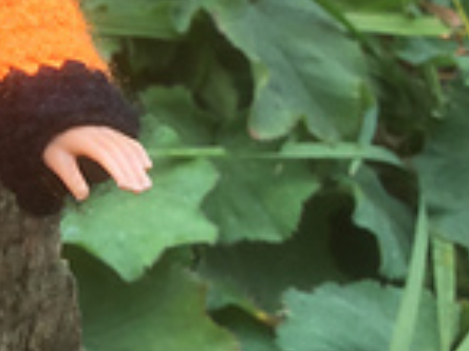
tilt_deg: -28.5
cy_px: -89
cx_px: -196
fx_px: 1816
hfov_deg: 14.0
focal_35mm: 134
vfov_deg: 10.8
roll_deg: -7.9
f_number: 2.4
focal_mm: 3.3
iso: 32
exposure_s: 1/33
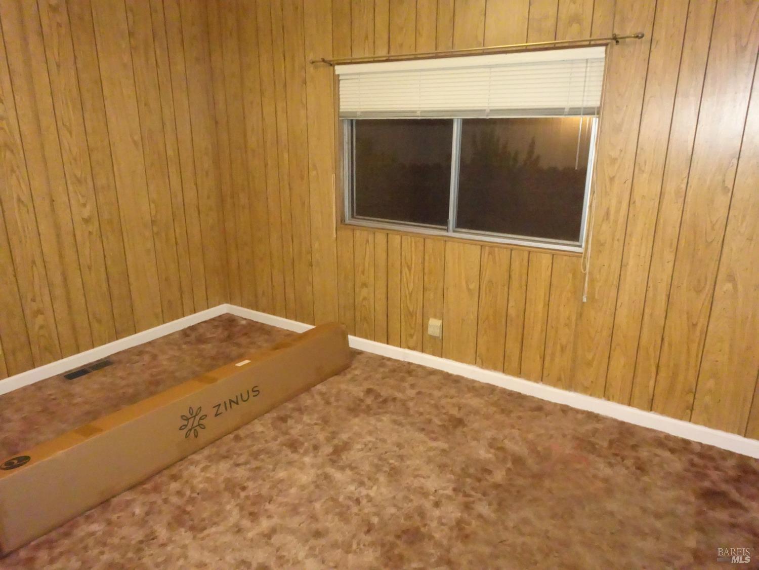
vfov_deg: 56.8
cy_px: 285
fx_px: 526
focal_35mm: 24
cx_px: 380
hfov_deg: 71.6
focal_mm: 4.1
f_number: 3.5
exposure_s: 1/30
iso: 2500
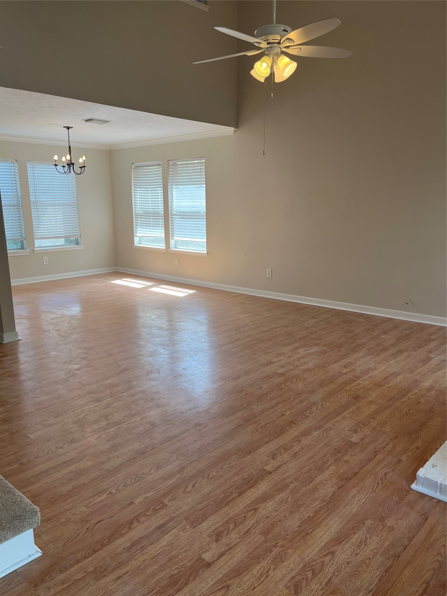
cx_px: 224
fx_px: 448
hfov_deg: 53.1
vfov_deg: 67.3
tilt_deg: -11.5
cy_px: 298
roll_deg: +0.5
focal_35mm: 26
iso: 50
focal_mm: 5.1
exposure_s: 1/129
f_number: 1.6
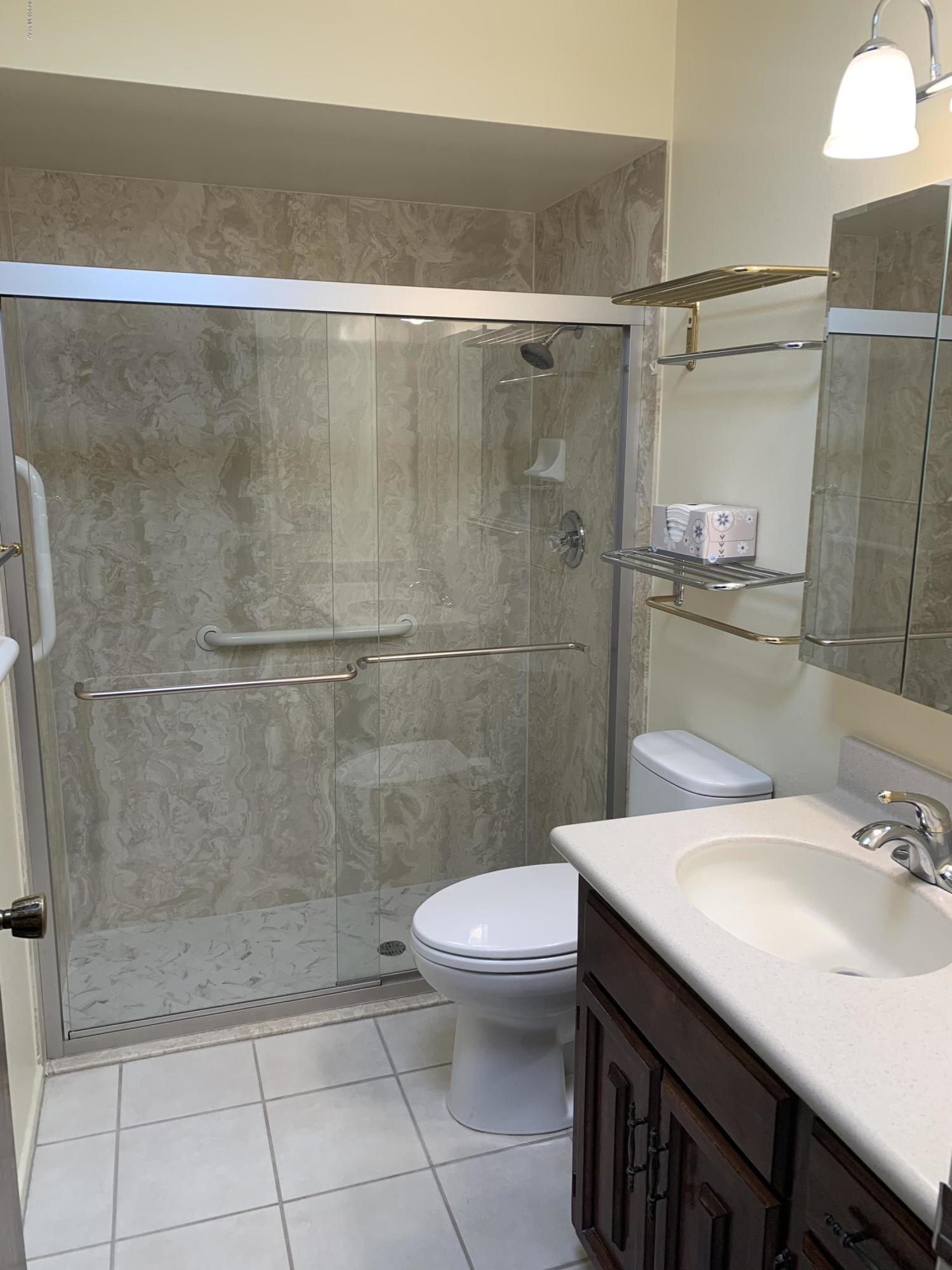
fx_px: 953
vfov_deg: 67.3
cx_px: 476
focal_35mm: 26
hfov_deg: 53.1
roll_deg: -0.3
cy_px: 635
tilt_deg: -11.2
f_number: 1.8
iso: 64
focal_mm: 4.25
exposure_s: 1/60
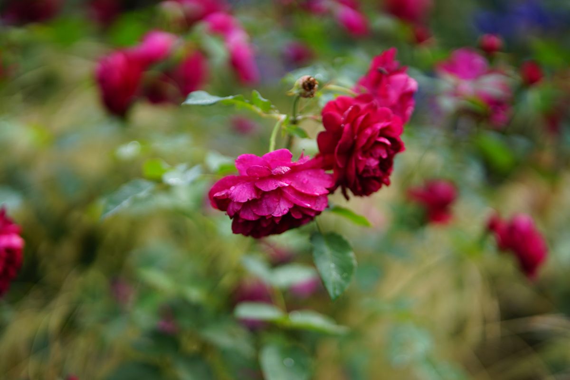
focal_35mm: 85
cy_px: 190
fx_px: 1346
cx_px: 285
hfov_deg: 23.9
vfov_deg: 16.1
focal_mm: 85
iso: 200
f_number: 1.8
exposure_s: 1/3200
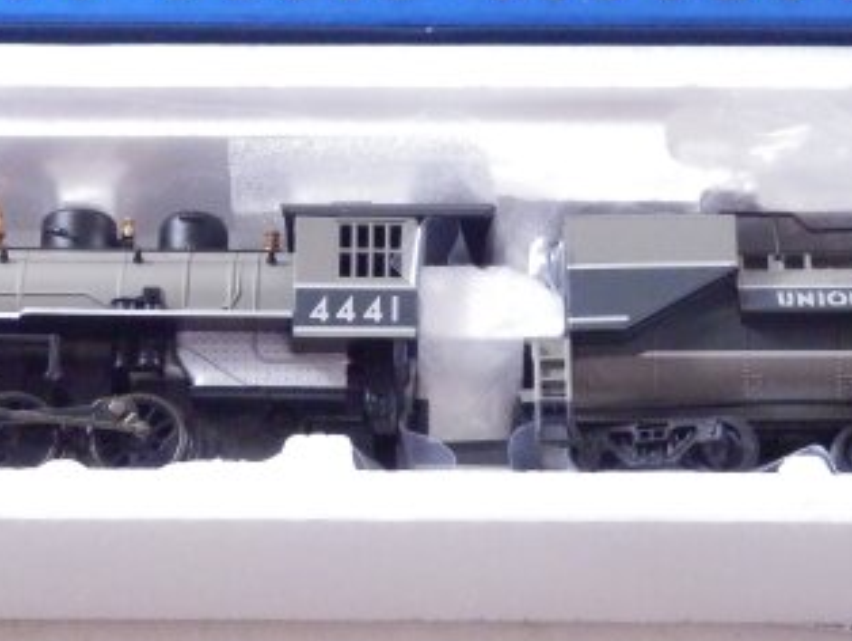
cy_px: 49
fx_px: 3104
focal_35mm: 126
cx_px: 404
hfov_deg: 15.6
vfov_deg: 11.7
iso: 1600
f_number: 4.4
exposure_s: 1/160
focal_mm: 11.9
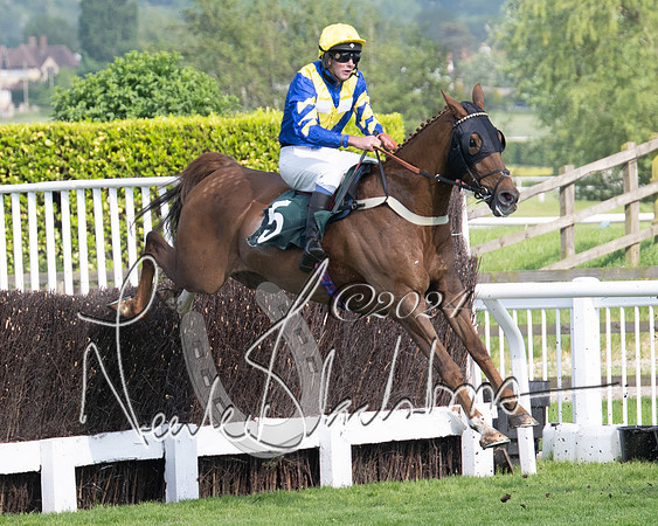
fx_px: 7002
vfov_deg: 4.3
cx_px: 324
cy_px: 288
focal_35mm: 360
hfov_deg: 5.4
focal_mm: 125
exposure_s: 1/2000
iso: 400
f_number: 4
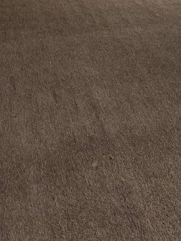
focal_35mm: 64
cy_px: -57
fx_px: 446
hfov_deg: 22.9
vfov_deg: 26.5
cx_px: 75
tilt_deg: -16.1
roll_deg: -1.9
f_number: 1.78
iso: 250
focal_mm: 6.76
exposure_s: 1/60
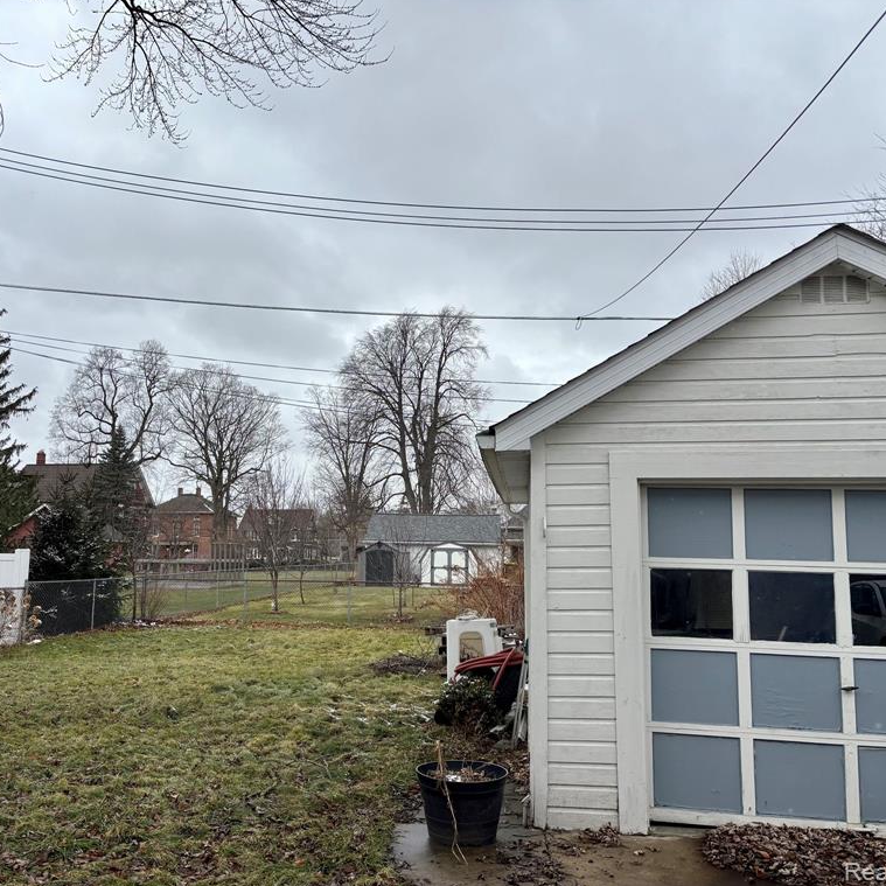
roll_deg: -0.1
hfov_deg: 52.3
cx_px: 365
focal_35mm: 31
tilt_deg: +7.3
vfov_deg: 52.5
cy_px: 442
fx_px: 898
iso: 50
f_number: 1.6
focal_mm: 5.96
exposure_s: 1/2778
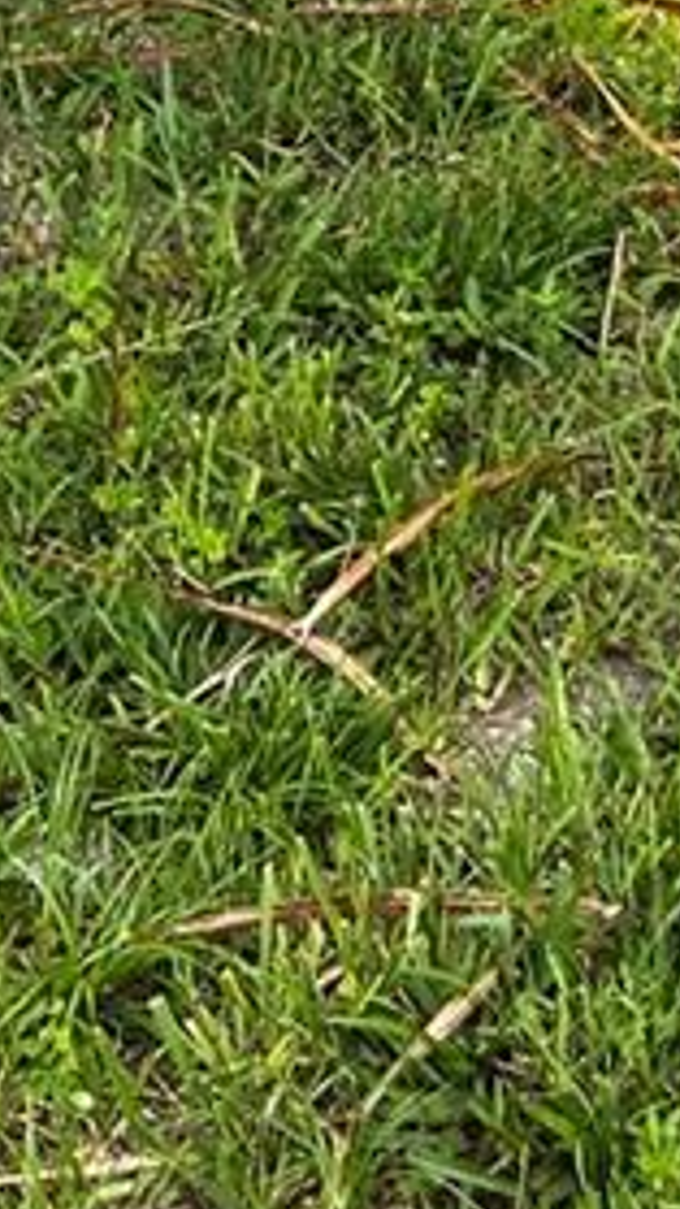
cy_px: -1270
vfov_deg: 14.4
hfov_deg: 9.8
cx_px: 814
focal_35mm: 122
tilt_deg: -2.2
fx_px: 3910
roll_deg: -1.1
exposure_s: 1/509
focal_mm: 5.7
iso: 50
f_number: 1.5
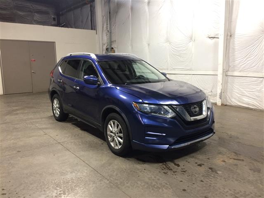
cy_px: 99
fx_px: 221
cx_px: 132
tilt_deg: -10.6
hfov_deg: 61.7
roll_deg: +1.6
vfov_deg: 48.2
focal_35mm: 29
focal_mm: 4.15
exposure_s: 1/30
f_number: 2.2
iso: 100
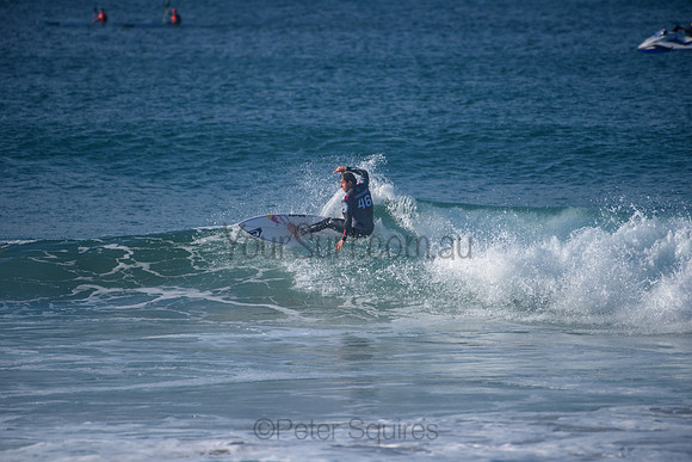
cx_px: 346
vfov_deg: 2.7
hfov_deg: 4.0
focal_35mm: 515
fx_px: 9898
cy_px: 231
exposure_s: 1/2000
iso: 180
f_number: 5.6
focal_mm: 500
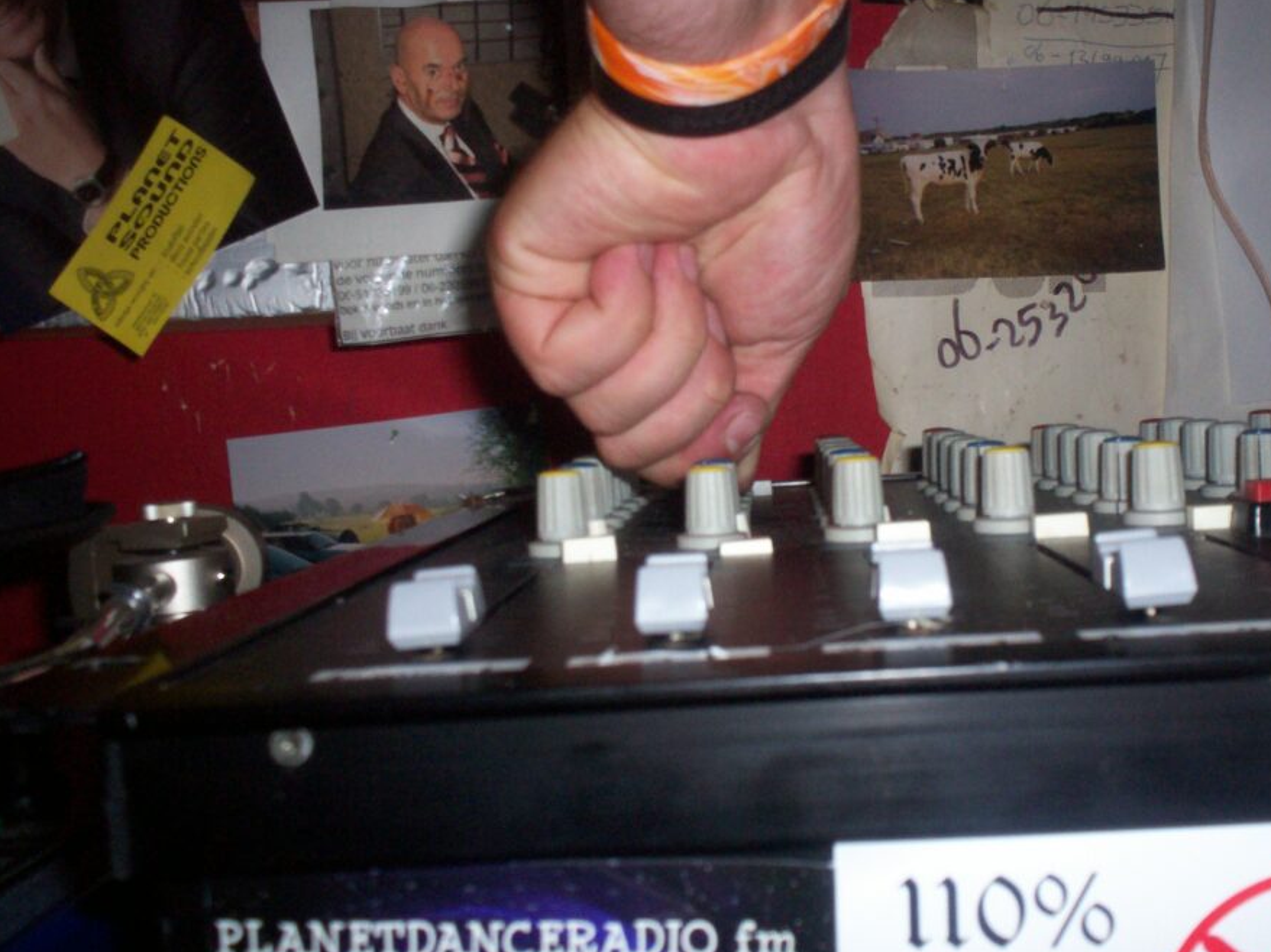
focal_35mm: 42
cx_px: 737
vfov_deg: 34.3
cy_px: 411
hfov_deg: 44.7
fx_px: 1542
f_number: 4.5
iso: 140
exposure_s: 1/64
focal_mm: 5.9
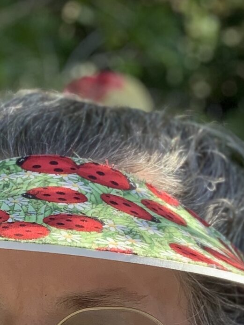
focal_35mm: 118
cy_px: 260
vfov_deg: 16.6
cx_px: -45
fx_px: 1108
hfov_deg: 12.3
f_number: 2.2
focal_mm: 2.87
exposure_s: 1/484
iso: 16
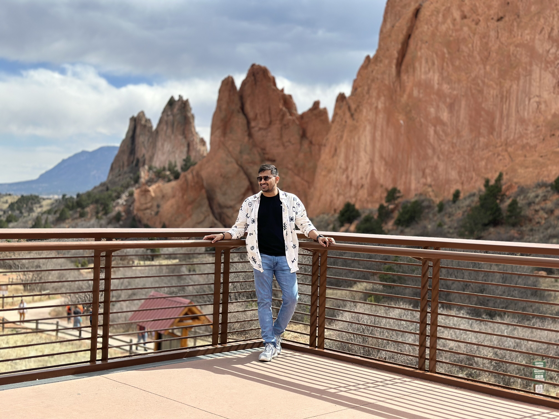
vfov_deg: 30.3
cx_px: 280
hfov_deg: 39.7
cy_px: 210
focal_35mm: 48
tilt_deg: -1.5
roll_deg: -2.4
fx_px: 775
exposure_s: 1/3597
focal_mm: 6.86
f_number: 1.78
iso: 100
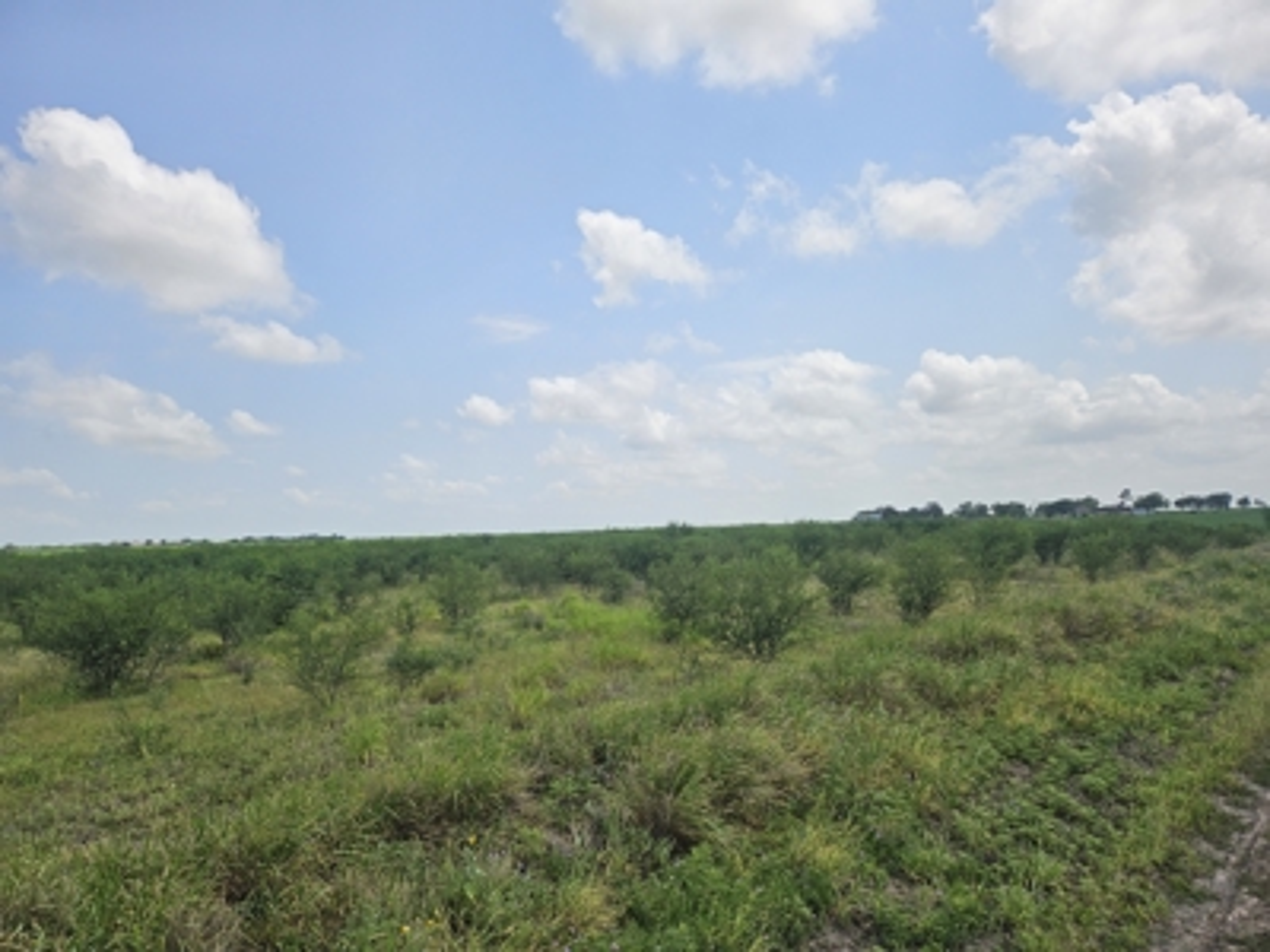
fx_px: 881
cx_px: 635
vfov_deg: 56.8
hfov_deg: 71.6
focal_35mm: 24
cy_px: 476
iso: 50
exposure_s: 1/7940
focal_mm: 5
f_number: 1.8
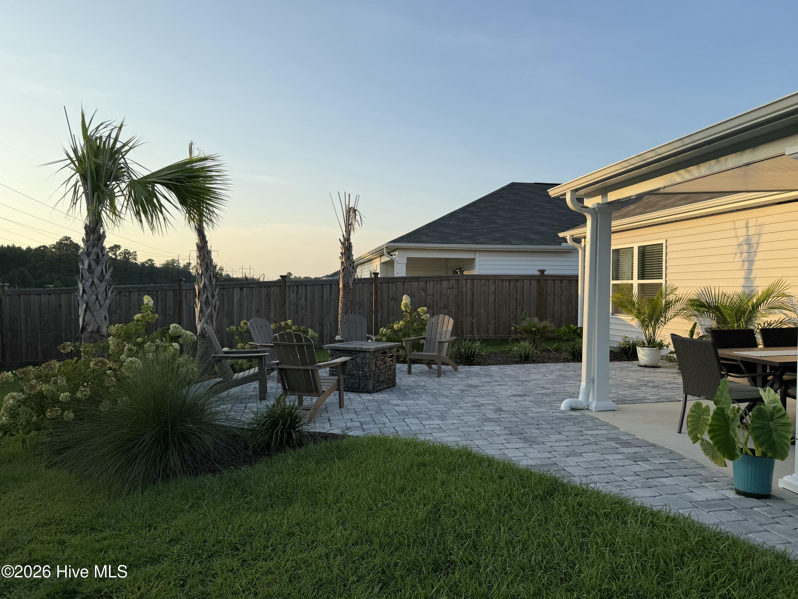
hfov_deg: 71.6
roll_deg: +0.2
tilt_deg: -1.3
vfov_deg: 56.8
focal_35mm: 24
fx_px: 553
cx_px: 399
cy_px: 300
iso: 80
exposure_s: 1/2169
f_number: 1.78
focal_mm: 6.76
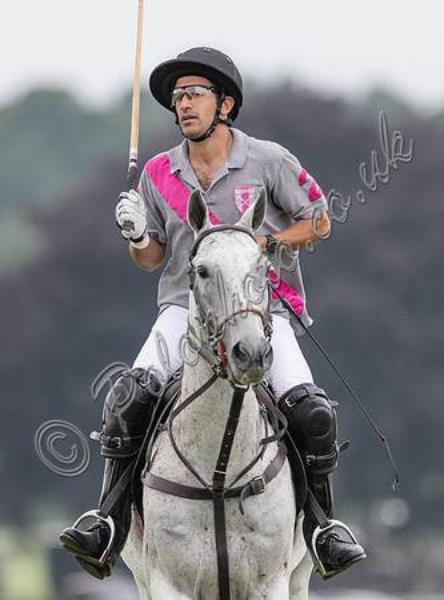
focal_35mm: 761
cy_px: 252
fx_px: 13134
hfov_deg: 1.9
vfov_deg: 2.6
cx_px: 165
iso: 640
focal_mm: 300
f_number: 2.8
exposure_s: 1/4000
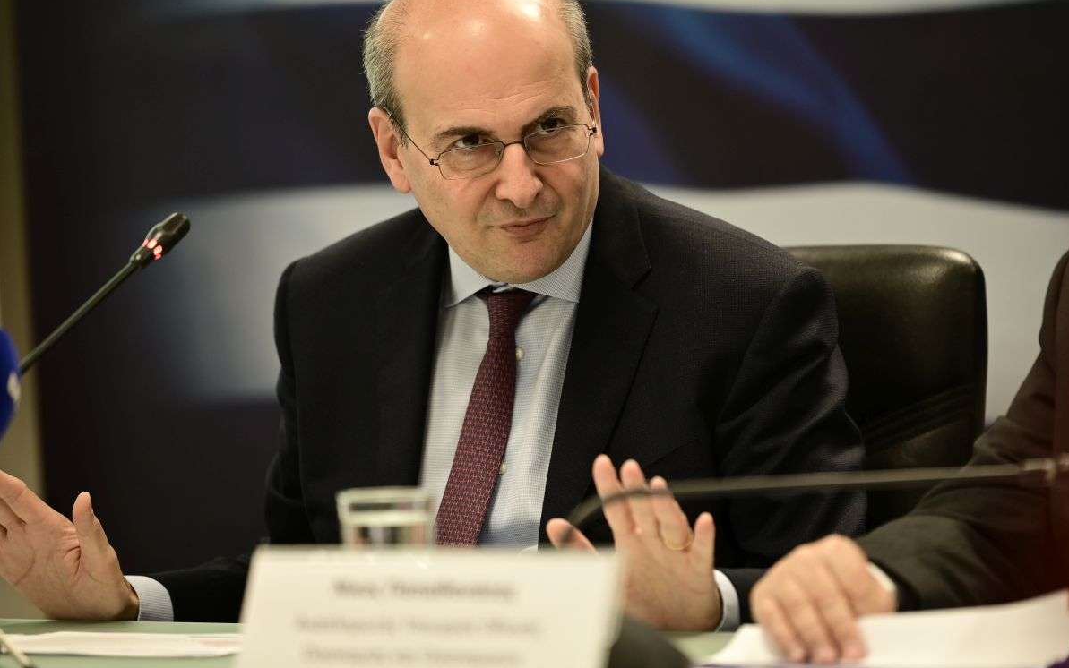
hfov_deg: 10.2
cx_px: 537
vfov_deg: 6.4
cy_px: 311
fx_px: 5973
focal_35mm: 205
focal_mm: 200
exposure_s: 1/160
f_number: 3.2
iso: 800
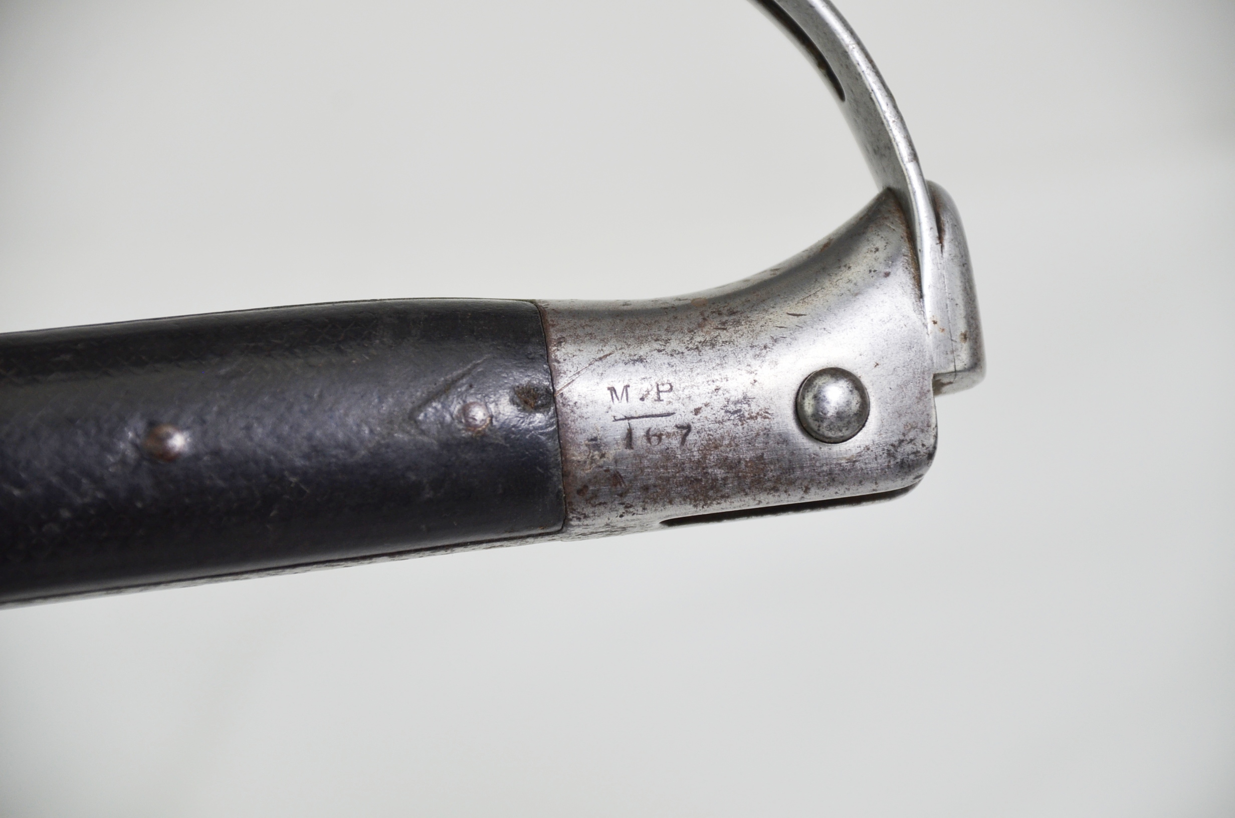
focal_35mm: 202
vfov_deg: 6.8
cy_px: 409
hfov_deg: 10.2
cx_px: 618
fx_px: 6932
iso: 400
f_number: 5.6
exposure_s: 1/400
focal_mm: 135
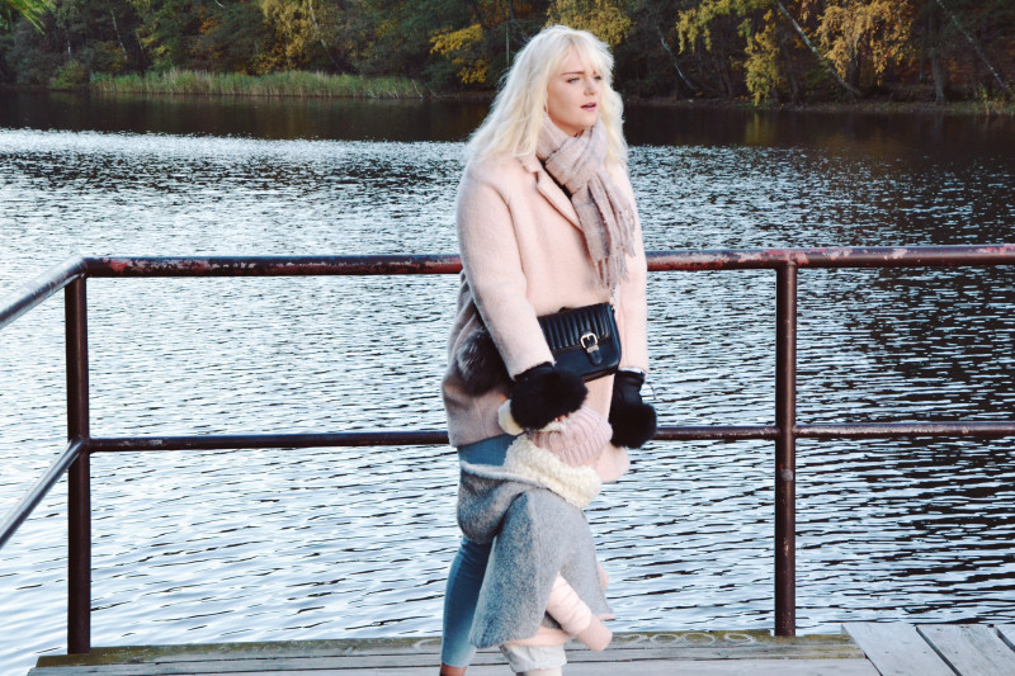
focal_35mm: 87
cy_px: 338
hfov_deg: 23.4
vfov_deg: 15.7
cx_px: 508
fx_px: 2452
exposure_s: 1/200
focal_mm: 58
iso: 1600
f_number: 9
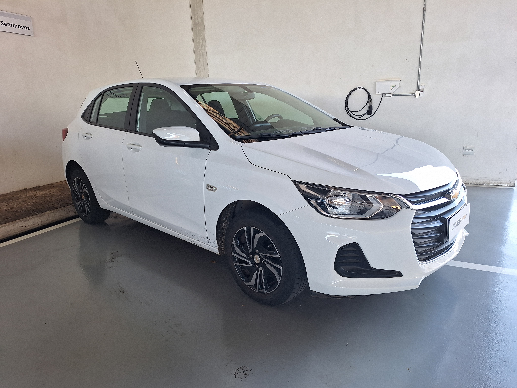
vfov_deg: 58.9
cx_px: 258
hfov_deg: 73.9
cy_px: 194
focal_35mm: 23
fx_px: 344
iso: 50
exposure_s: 1/60
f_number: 1.8
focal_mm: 5.54
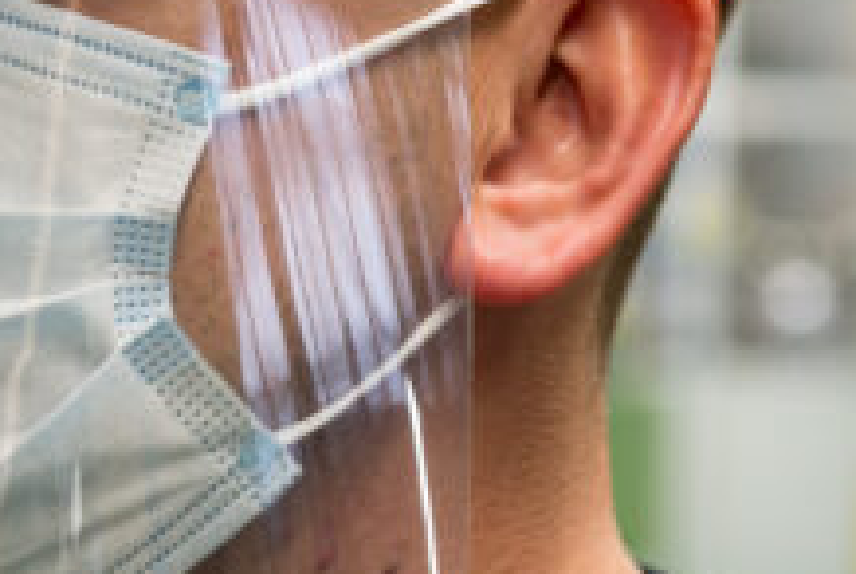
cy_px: 195
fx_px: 5024
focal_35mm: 211
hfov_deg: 9.7
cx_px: 82
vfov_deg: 6.5
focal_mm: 60
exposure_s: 1/100
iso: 400
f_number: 4
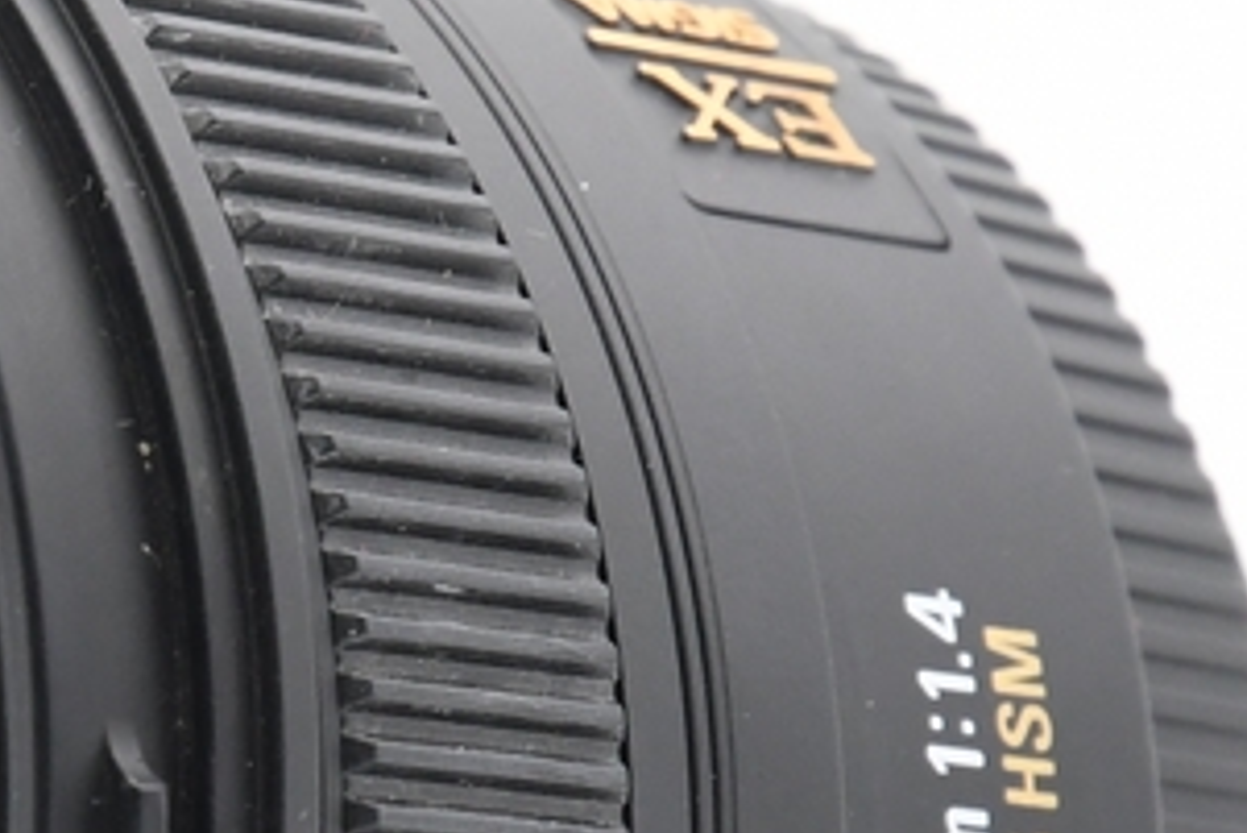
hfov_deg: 3.4
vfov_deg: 2.3
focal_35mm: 598
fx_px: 20723
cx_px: -211
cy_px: 796
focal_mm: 80
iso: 1000
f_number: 8
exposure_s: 1/100
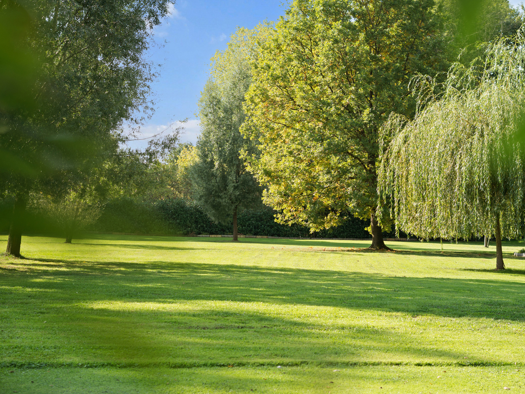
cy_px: 222
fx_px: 1047
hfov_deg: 28.1
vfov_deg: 21.3
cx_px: 298
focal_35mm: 69
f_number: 4
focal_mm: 50
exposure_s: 1/320
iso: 80
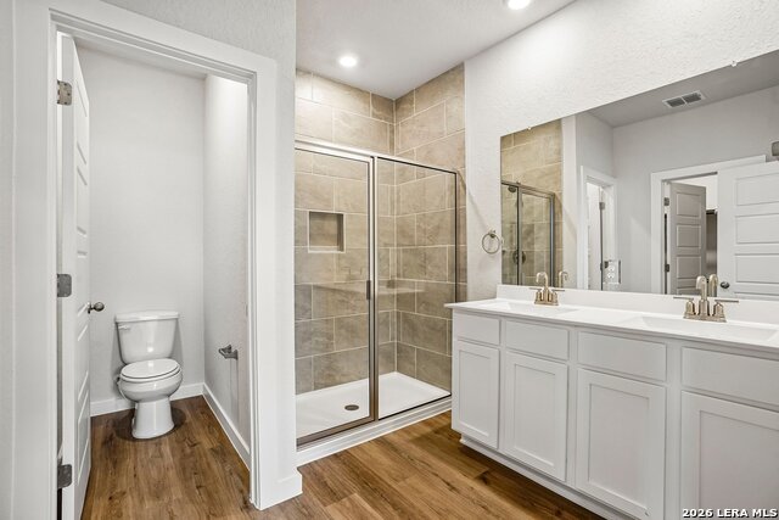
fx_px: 346
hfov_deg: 96.7
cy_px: 260
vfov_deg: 73.8
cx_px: 390
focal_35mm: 16
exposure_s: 1/13
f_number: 8
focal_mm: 16
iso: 400
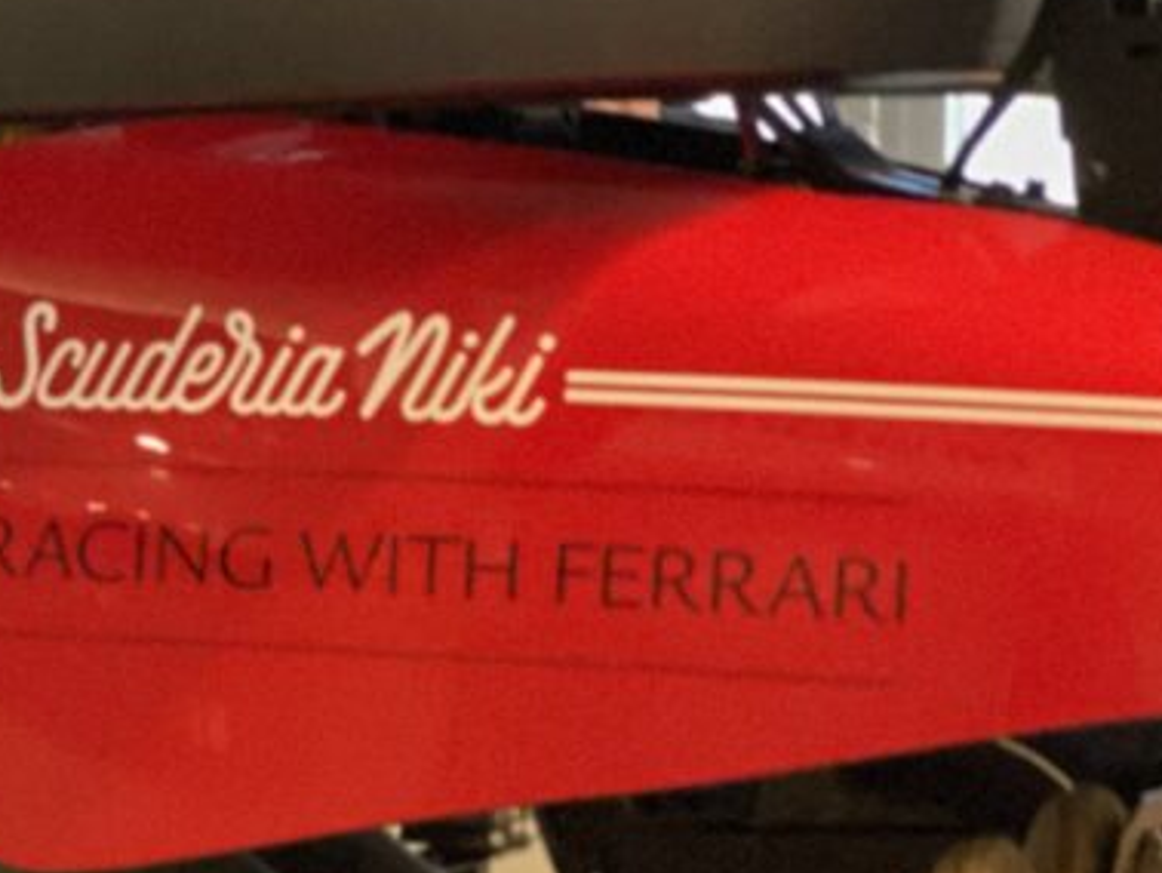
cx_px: -120
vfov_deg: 9.0
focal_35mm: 165
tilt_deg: -1.3
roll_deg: -1.6
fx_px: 5542
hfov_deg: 11.8
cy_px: 255
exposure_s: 1/20
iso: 400
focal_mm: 6
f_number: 2
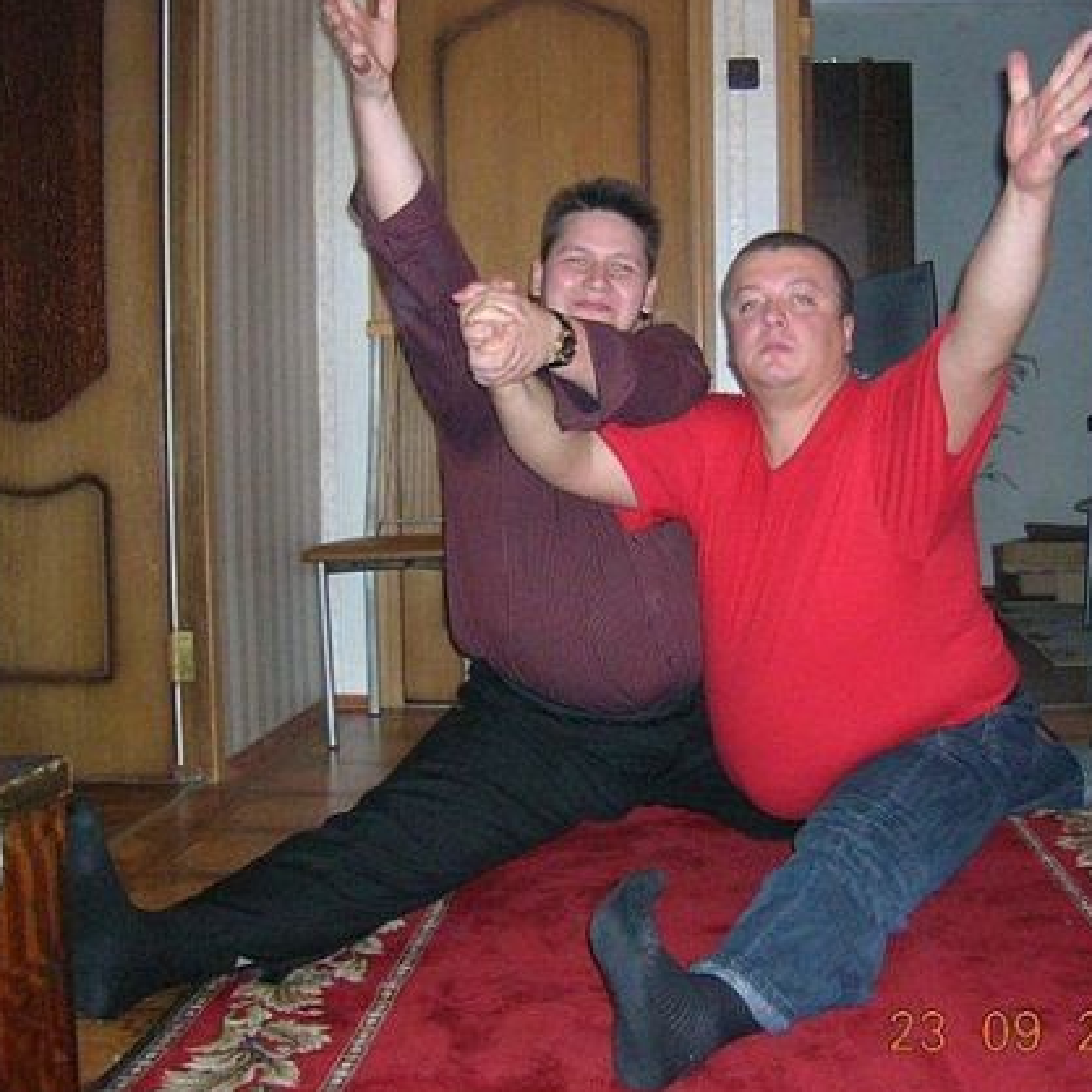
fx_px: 1642
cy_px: 536
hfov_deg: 36.7
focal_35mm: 46
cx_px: 647
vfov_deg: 36.8
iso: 200
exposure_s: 1/60.1
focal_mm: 5.7
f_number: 2.9
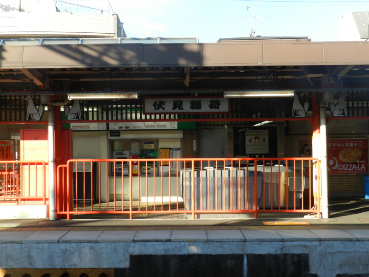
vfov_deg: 31.5
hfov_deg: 41.2
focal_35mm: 46
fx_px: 490
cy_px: 138
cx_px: 184
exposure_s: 1/320
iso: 160
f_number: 4.2
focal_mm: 8.1
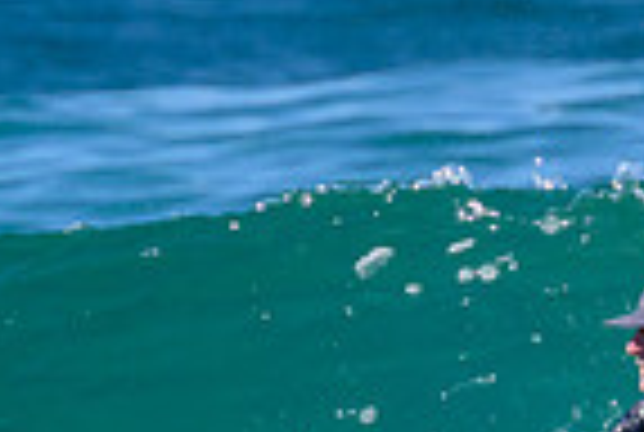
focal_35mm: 4412
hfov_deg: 0.5
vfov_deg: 0.3
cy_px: 415
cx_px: 536
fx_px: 79090
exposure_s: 1/800
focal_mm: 800
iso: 400
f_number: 11
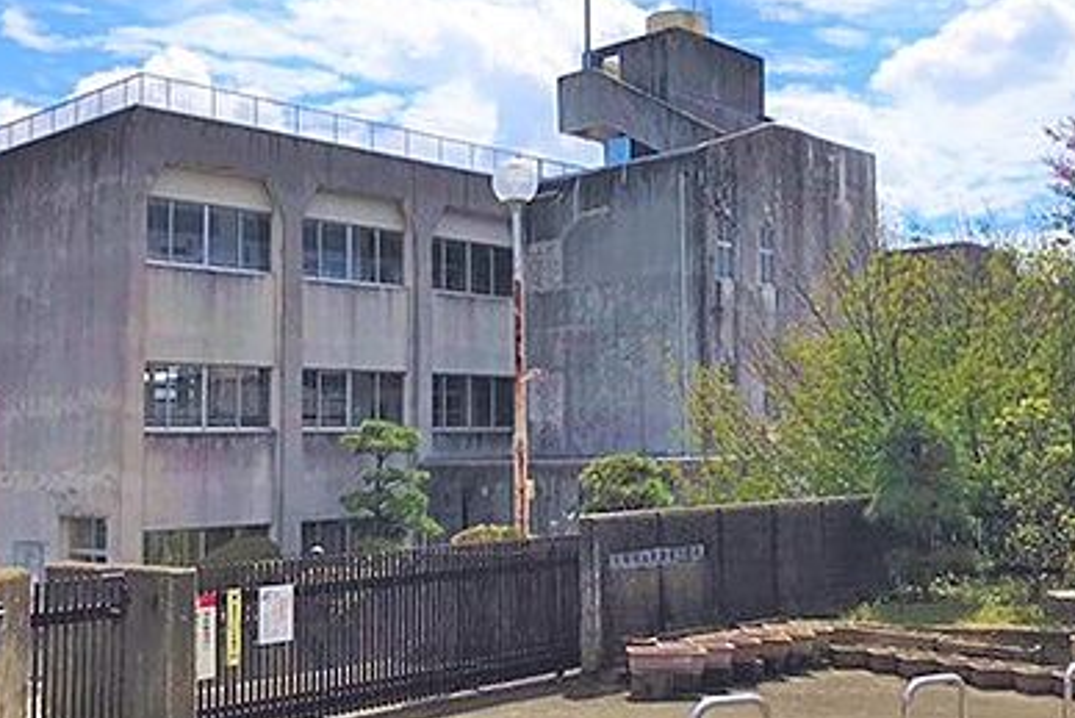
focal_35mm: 45
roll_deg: +0.0
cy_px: 341
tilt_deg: +2.9
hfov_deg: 43.3
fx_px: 1344
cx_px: 659
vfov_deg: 29.9
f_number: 1.8
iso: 20
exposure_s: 1/5650
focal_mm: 3.99
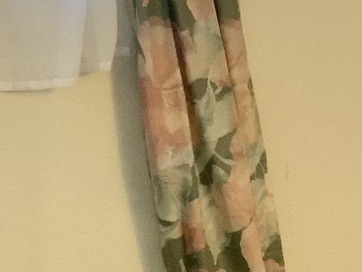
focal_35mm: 162
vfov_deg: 9.2
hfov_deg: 11.5
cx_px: 601
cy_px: 92
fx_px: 1694
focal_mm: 3
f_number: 1.8
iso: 200
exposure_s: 1/40
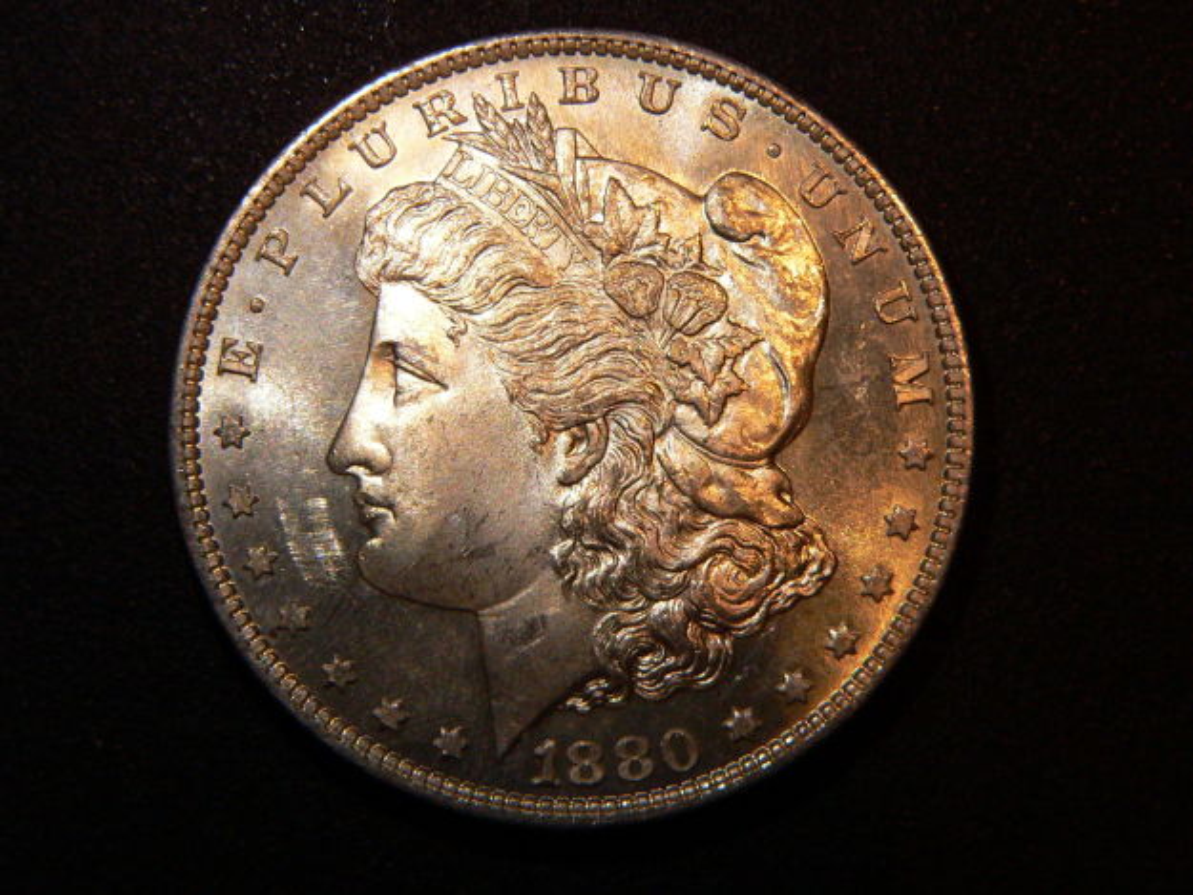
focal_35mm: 105
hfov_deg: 18.7
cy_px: 448
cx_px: 596
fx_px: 3619
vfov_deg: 14.1
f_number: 5.6
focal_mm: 17.4
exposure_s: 1/640
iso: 200
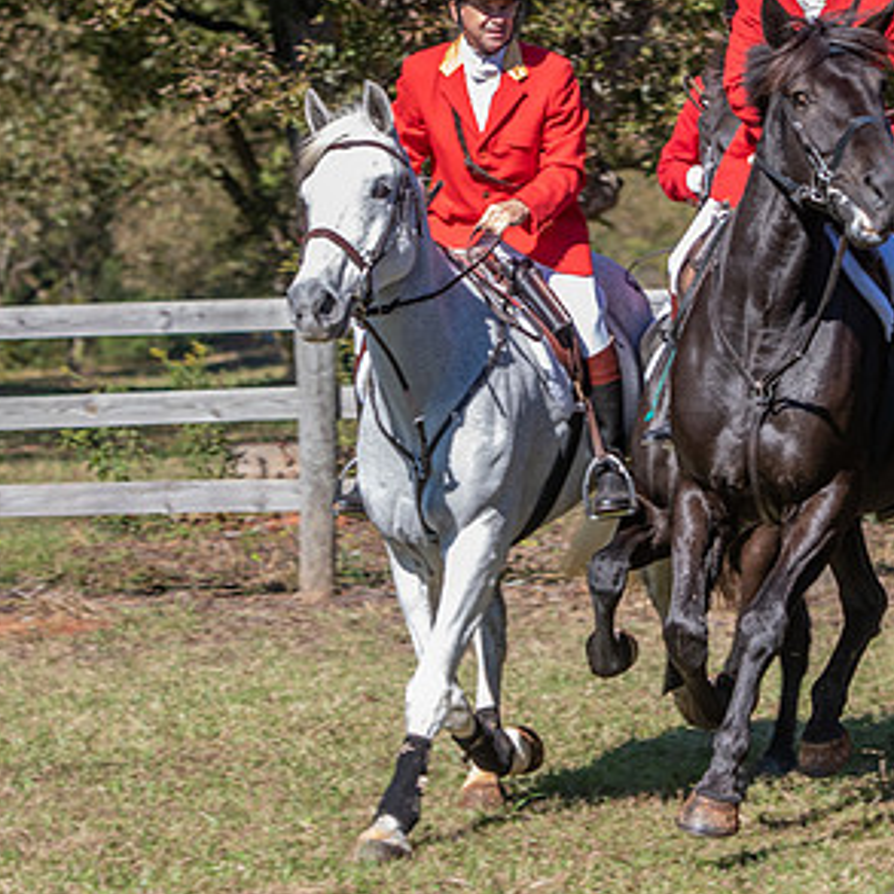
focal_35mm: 252
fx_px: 7363
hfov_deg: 6.9
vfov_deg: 6.9
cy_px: 221
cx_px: 650
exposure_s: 1/400
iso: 280
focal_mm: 98
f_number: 4
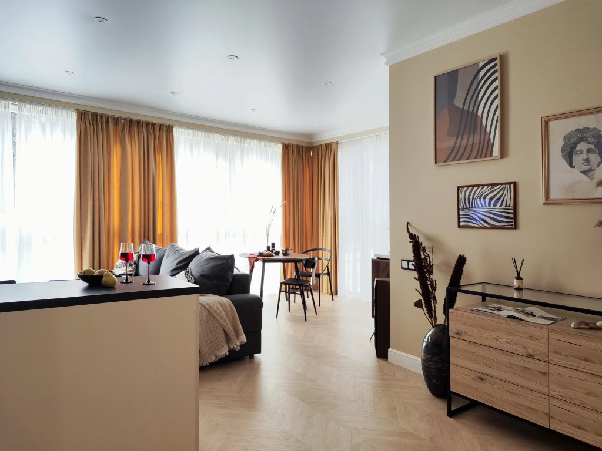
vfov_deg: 58.9
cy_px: 226
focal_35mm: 23
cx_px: 301
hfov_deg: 73.9
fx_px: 400
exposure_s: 1/100
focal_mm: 5.4
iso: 81
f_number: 1.8
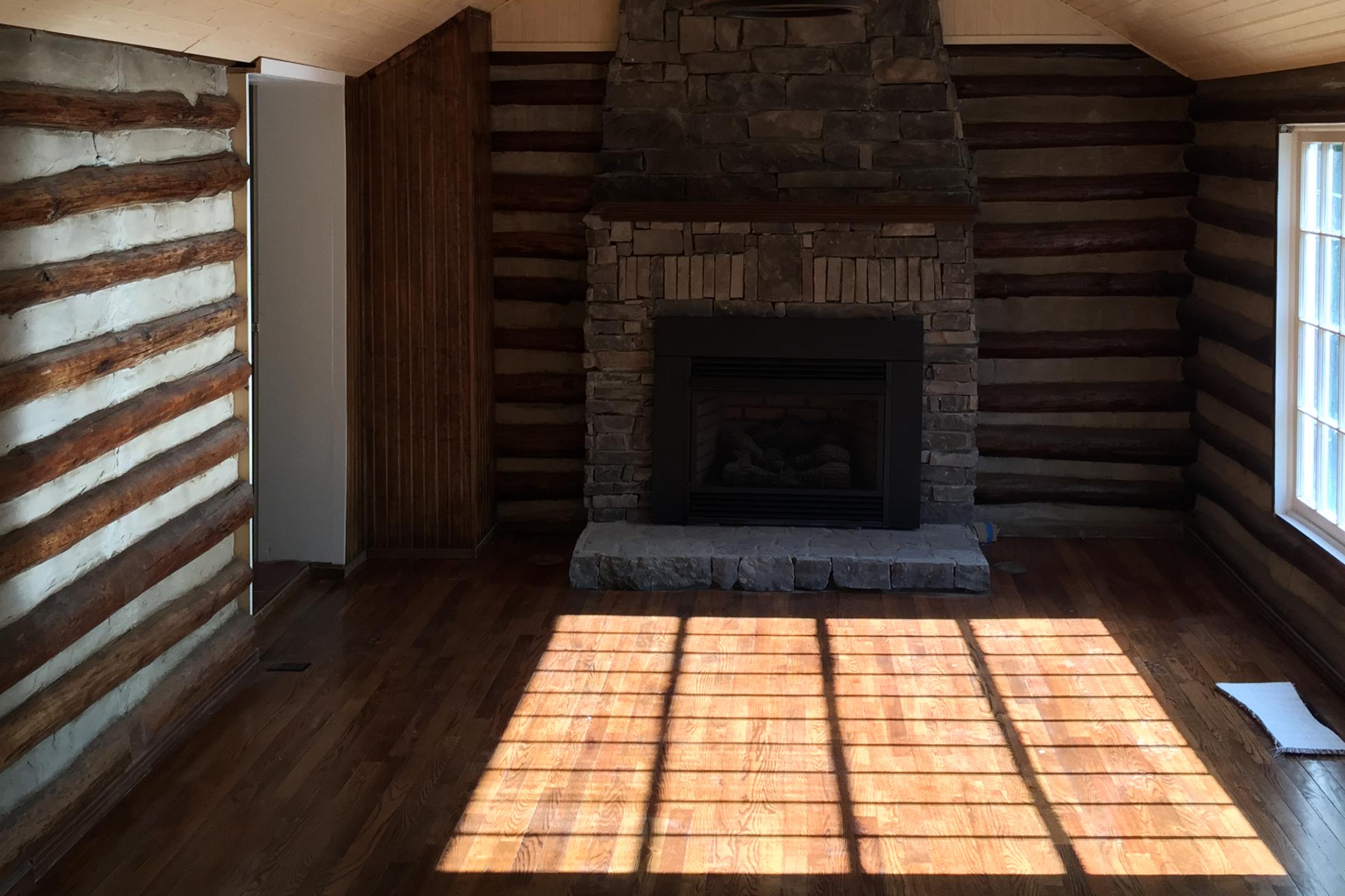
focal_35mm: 42
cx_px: 743
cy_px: 218
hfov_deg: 46.3
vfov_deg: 31.3
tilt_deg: -1.4
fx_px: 1569
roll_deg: +0.9
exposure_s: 1/120
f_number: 2.2
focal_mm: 4.15
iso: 50
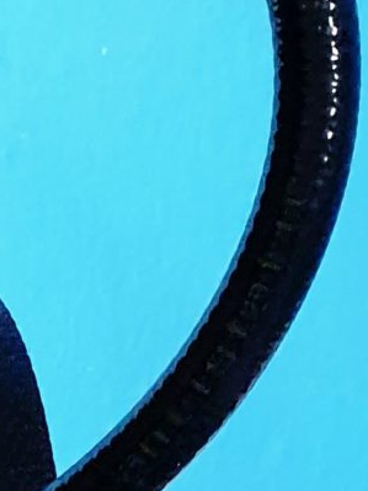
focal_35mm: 167
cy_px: 1005
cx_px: -112
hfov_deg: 8.7
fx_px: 2368
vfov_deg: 10.7
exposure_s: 1/50
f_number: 2.4
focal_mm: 4.3
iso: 500
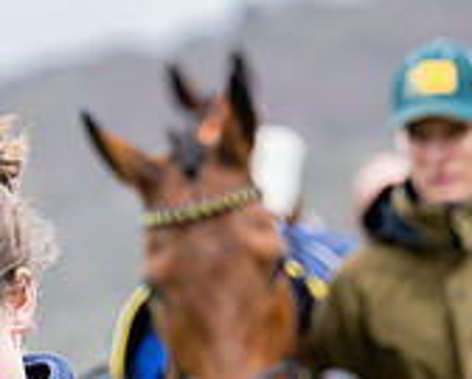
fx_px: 10243
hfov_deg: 2.6
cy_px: 555
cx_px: -252
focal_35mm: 732
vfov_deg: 2.1
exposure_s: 1/500
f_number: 5
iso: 400
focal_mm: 170
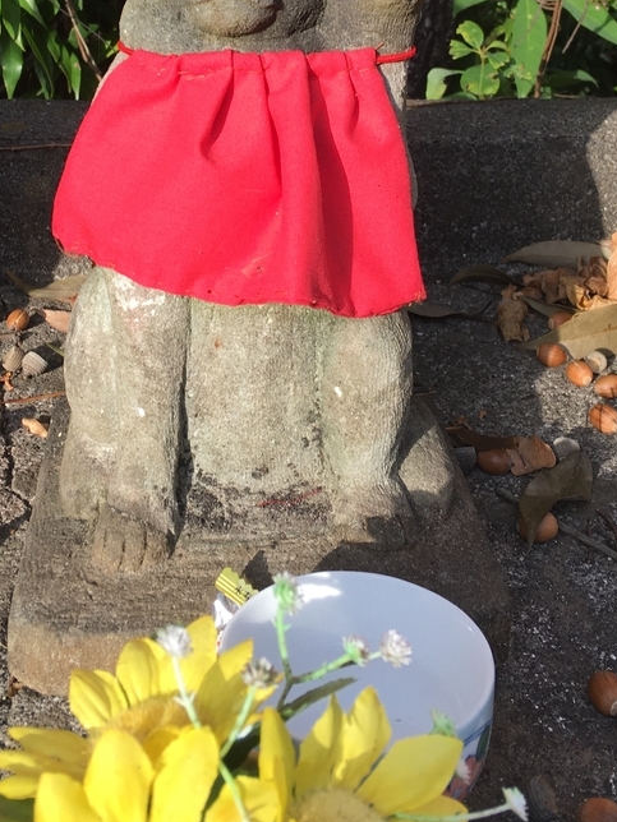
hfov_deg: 27.0
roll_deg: -1.0
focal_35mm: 54
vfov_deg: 34.3
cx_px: 248
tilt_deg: -20.6
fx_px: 1283
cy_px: 152
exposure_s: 1/299
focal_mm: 4.15
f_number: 2.2
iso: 25
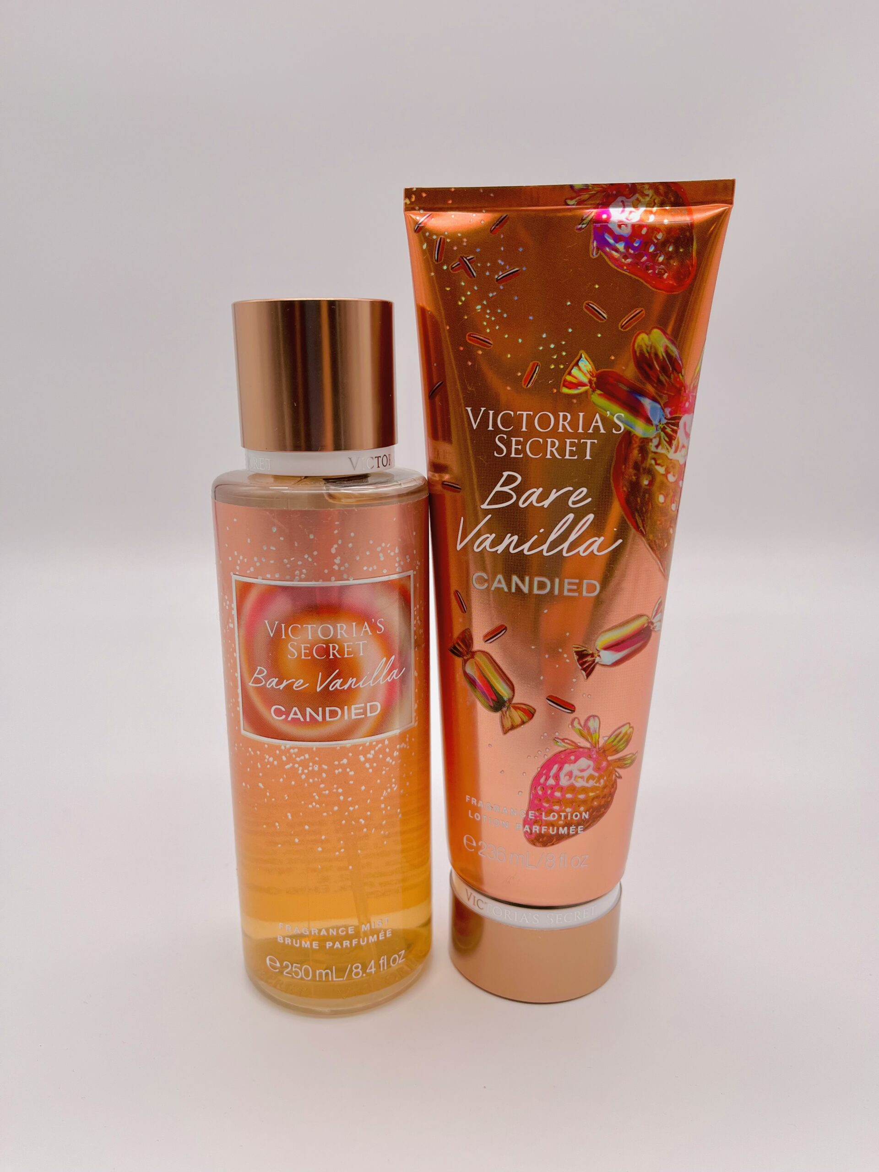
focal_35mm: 26
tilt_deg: -14.6
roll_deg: +0.5
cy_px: 586
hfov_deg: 53.1
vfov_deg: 67.3
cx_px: 440
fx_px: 880
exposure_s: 1/184
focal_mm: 5.1
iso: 40
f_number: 1.6
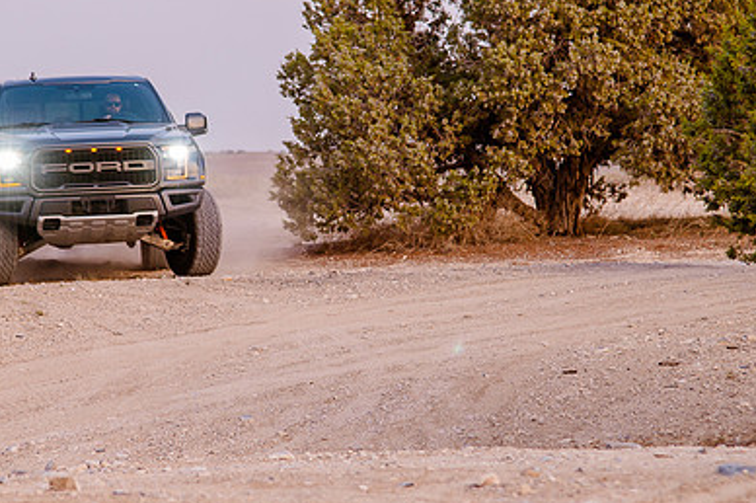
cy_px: 250
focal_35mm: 203
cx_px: 300
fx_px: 4259
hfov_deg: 10.1
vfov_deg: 6.8
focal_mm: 98
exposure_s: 1/125
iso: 200
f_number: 4.5
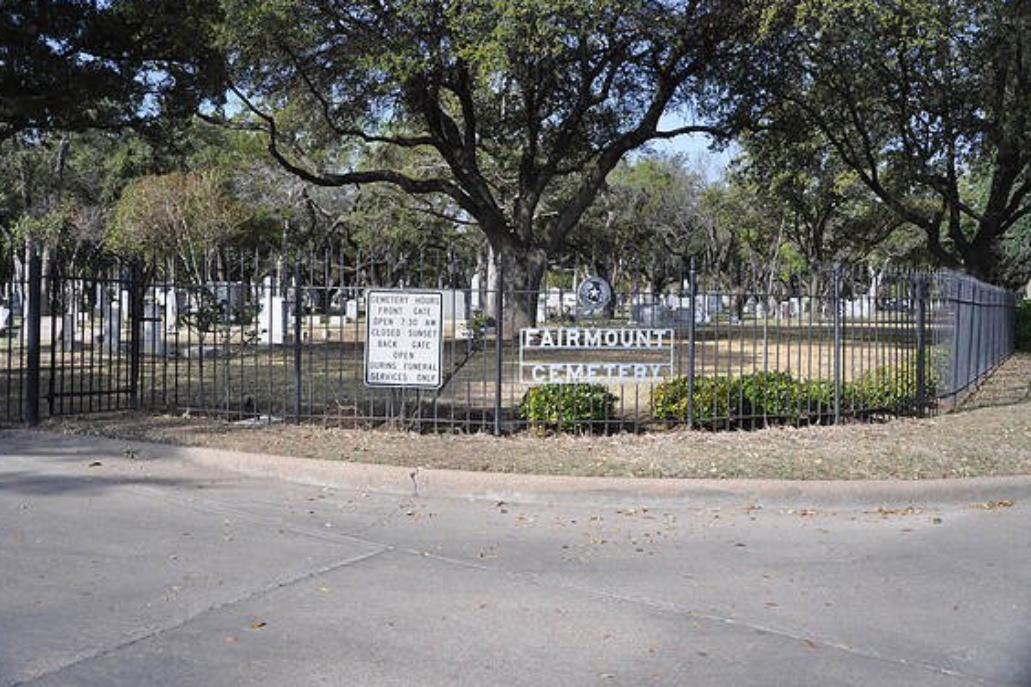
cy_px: 339
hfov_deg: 51.9
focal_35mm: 37
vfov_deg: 35.9
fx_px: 1060
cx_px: 505
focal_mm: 24
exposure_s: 1/125
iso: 200
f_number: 5.6
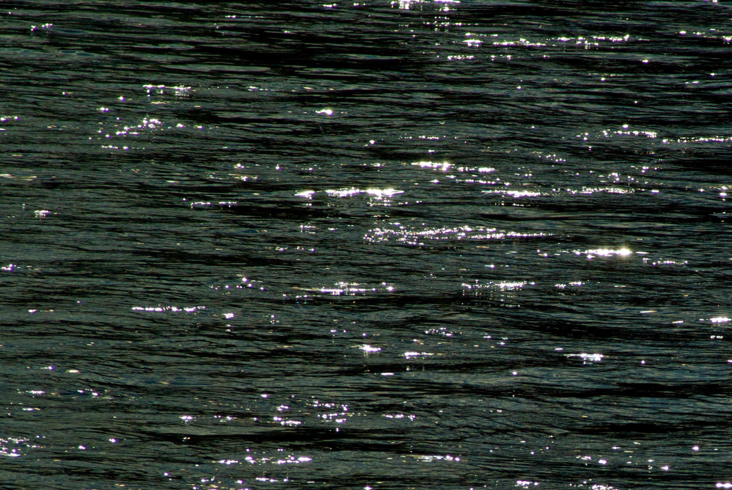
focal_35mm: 685
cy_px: 442
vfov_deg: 2.0
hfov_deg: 3.0
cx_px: 669
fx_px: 13944
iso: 400
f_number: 16
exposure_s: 1/2500
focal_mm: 240
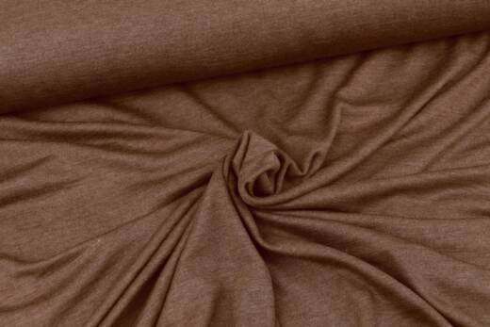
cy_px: 164
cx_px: 245
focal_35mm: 50
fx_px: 681
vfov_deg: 27.0
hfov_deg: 39.6
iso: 320
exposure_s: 1/80
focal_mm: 18.17
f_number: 3.3
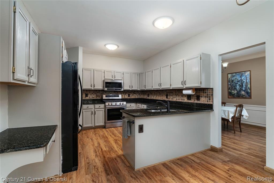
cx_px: 137
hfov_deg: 93.3
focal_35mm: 17
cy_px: 92
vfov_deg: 70.4
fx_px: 129
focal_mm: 11
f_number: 7.1
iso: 500
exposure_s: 1/125
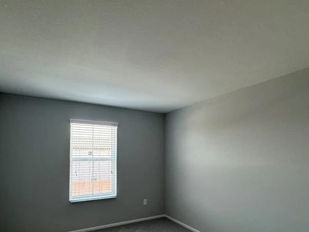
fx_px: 196
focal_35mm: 22
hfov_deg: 76.4
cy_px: 148
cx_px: 152
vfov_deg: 60.1
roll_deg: -1.8
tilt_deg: +1.5
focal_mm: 2.22
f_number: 2.2
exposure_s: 1/120
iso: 160
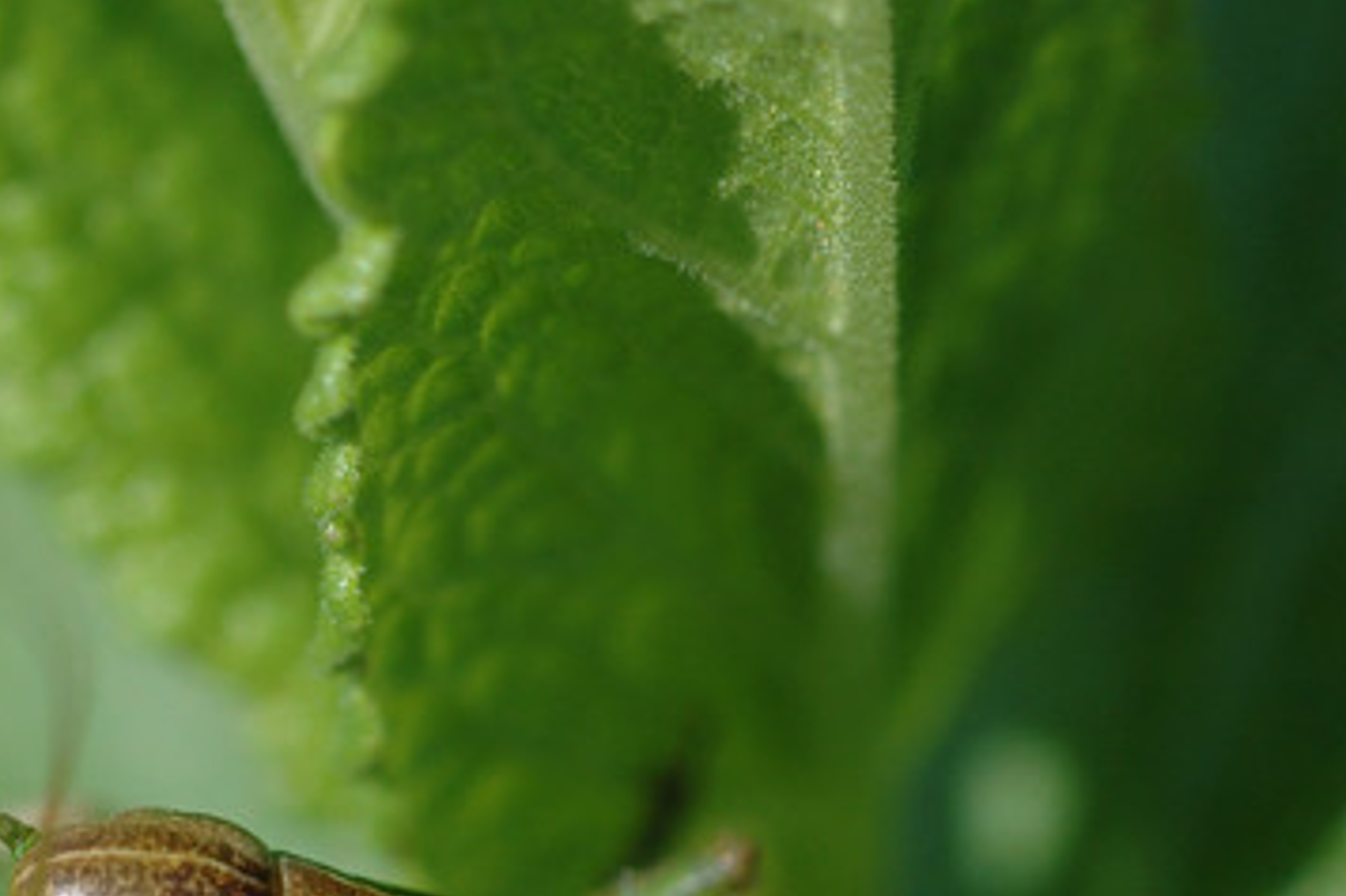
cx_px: 348
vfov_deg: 3.2
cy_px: 1138
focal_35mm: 425
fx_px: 15895
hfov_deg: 4.8
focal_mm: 105
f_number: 10
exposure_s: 1/500
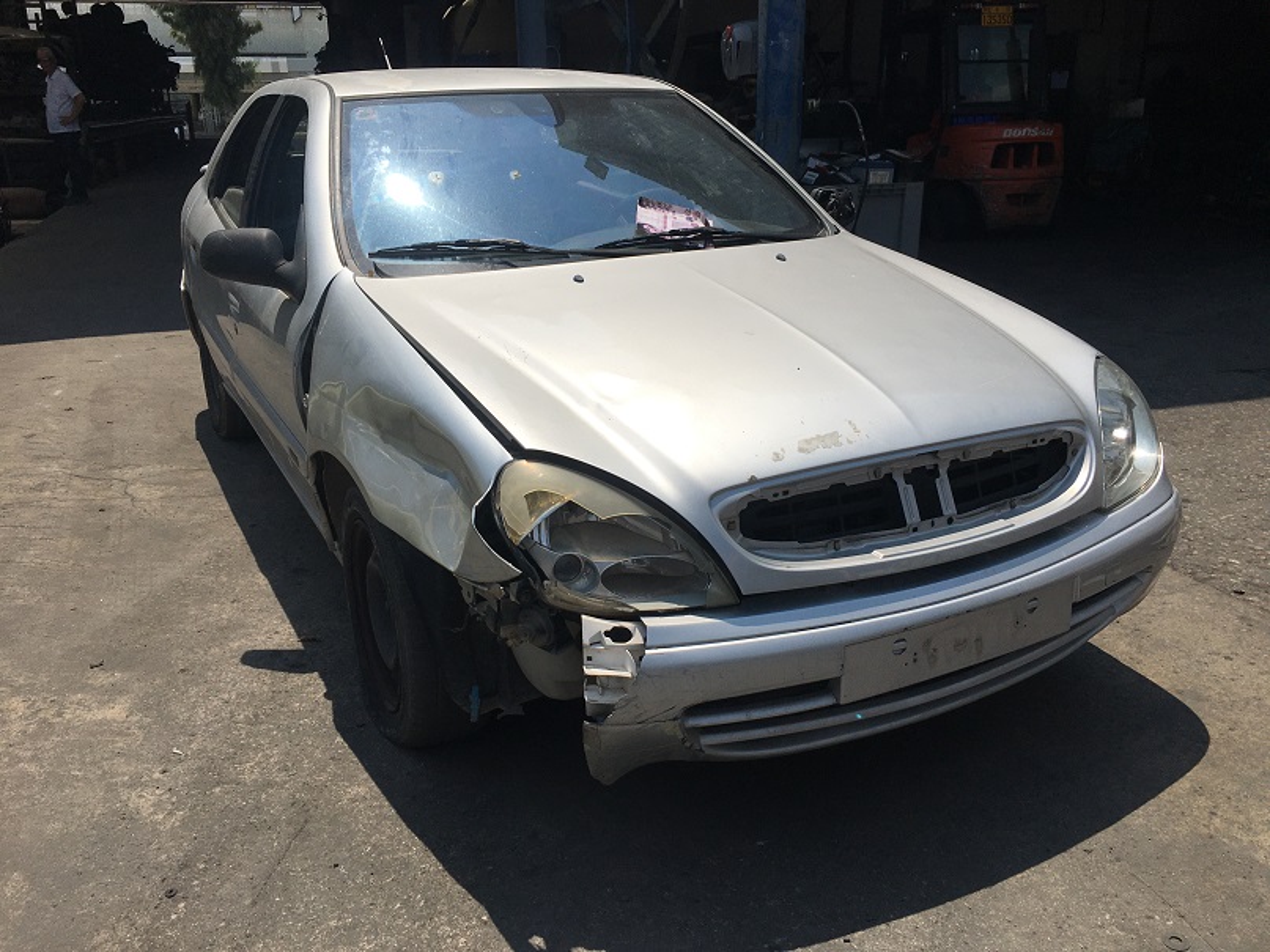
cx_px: 635
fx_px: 1064
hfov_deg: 61.7
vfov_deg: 48.2
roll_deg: -0.2
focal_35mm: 29
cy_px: 476
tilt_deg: -17.1
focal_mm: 4.15
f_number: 2.2
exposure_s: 1/3663
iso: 25
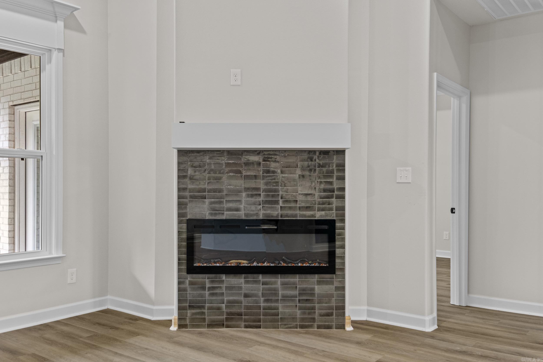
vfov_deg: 40.0
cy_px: 181
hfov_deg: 57.2
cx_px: 272
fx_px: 498
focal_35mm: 33
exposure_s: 1/3
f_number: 7.1
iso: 400
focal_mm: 21.9
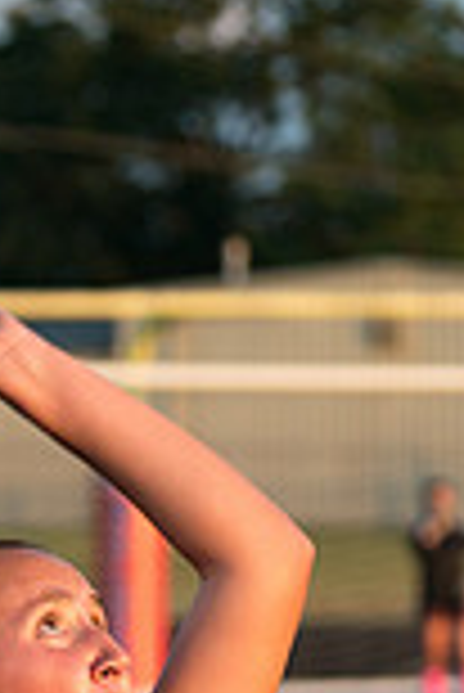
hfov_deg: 4.1
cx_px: -276
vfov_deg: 6.1
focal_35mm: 334
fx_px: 6442
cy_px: 913
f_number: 2.8
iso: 400
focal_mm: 70
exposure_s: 1/1000
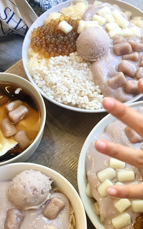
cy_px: 154
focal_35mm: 46
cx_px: 89
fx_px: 287
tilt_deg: -68.9
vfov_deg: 42.8
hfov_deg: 27.9
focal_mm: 4.15
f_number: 2.2
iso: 32
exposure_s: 1/30
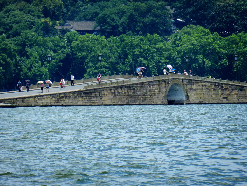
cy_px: 93
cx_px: 124
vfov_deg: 3.3
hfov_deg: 4.4
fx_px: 3211
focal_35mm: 450
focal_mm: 81
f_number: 5.9
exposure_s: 1/400
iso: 160
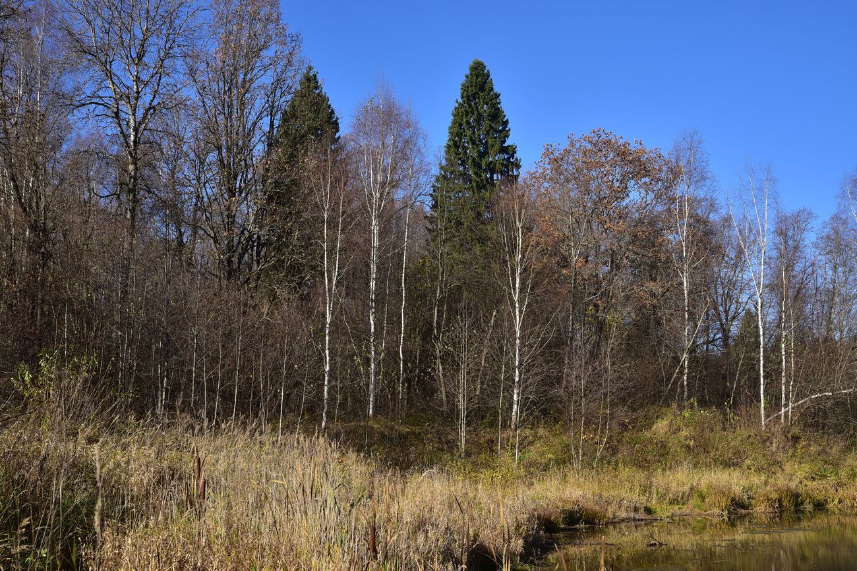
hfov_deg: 39.6
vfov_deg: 27.0
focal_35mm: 50
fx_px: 1190
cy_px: 286
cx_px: 428
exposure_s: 1/160
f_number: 11
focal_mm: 50
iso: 125
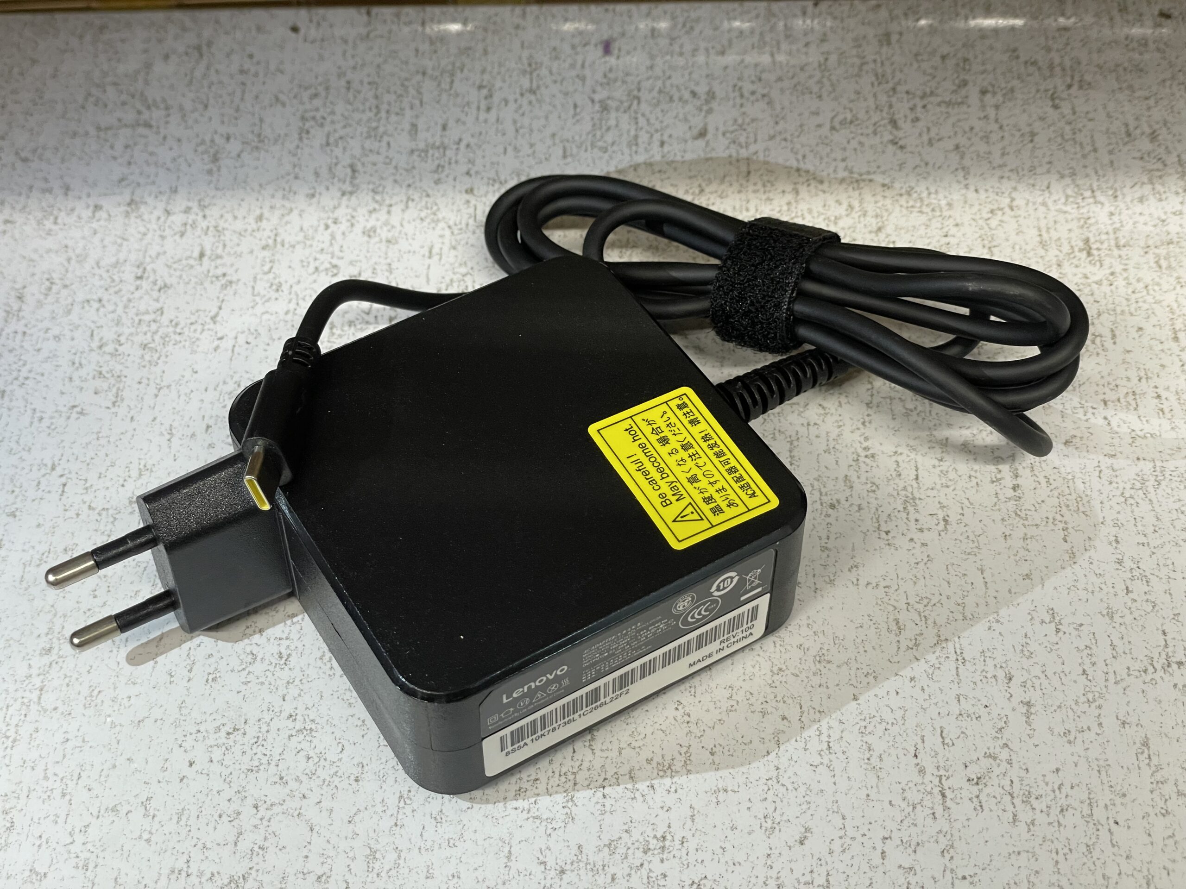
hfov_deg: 36.8
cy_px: 444
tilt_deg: -50.5
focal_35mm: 52
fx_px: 1782
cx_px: 593
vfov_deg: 28.0
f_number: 2
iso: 100
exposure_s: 1/100
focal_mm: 6
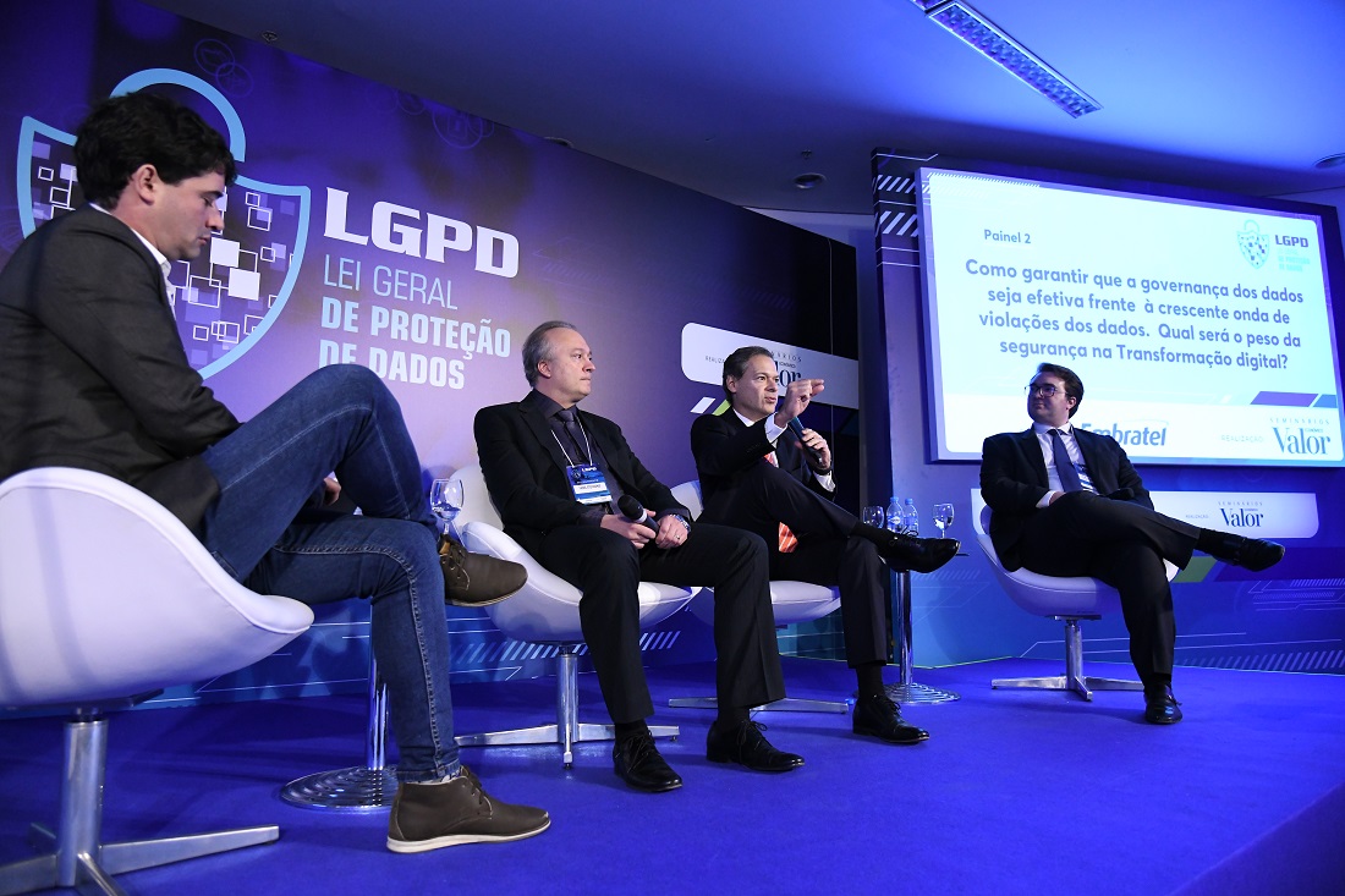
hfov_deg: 73.8
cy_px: 448
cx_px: 672
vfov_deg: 53.1
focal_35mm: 24
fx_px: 896
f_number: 4.5
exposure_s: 1/160
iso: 4000
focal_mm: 24
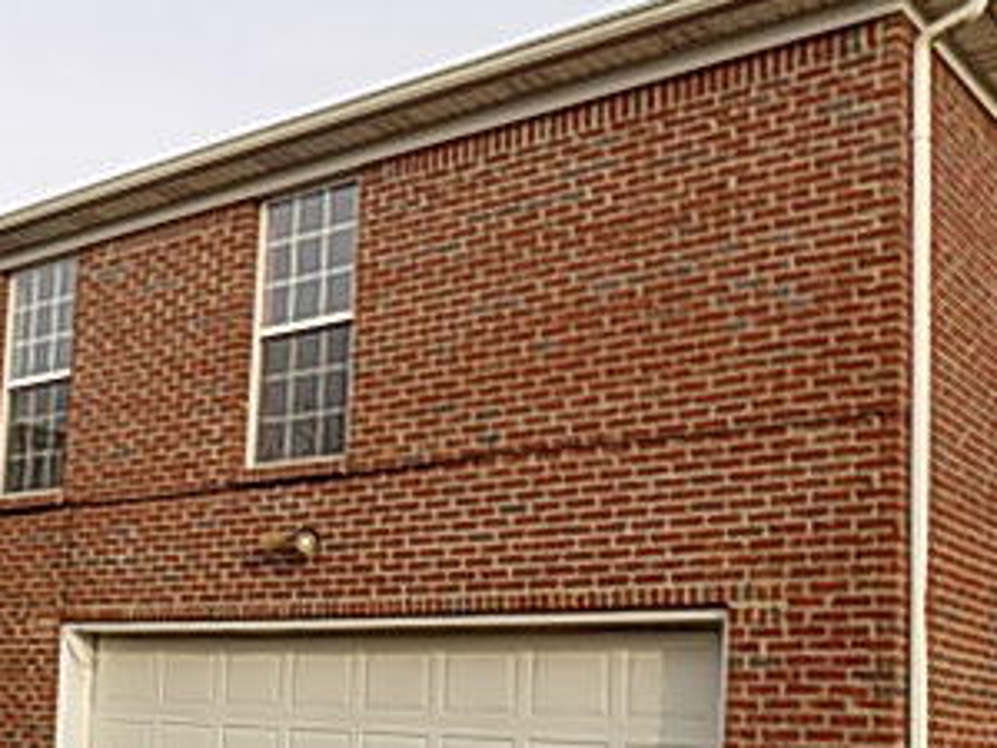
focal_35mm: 49
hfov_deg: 38.0
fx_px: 1411
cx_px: 259
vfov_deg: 29.0
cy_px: 608
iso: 80
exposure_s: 1/400
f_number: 3.1
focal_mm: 4
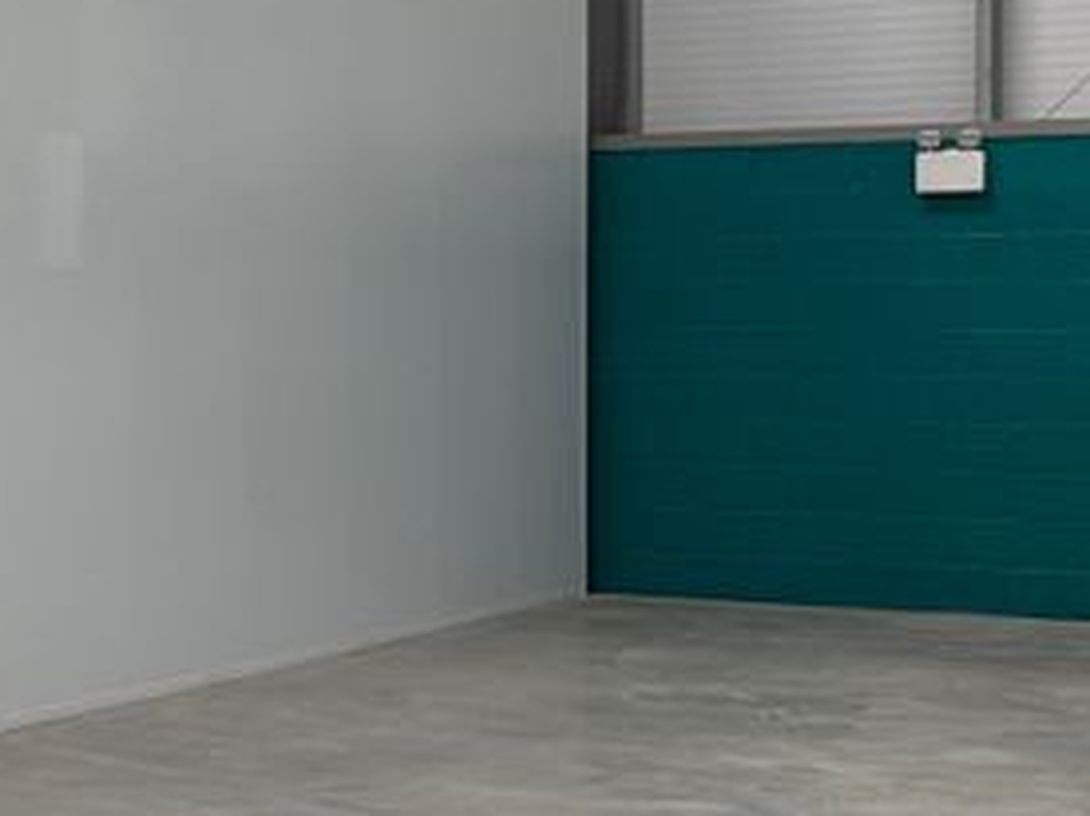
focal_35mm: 97
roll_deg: -0.2
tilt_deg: -2.9
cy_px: 355
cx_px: -824
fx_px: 3053
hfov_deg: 17.0
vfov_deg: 15.2
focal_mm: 6.76
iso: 64
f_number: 1.78
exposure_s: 1/224
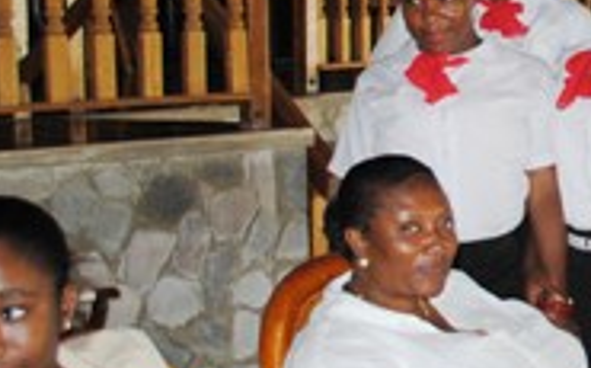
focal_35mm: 106
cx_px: 949
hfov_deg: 17.2
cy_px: 122
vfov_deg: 12.3
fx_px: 1705
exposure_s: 1/60
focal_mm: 20
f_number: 3.8
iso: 200
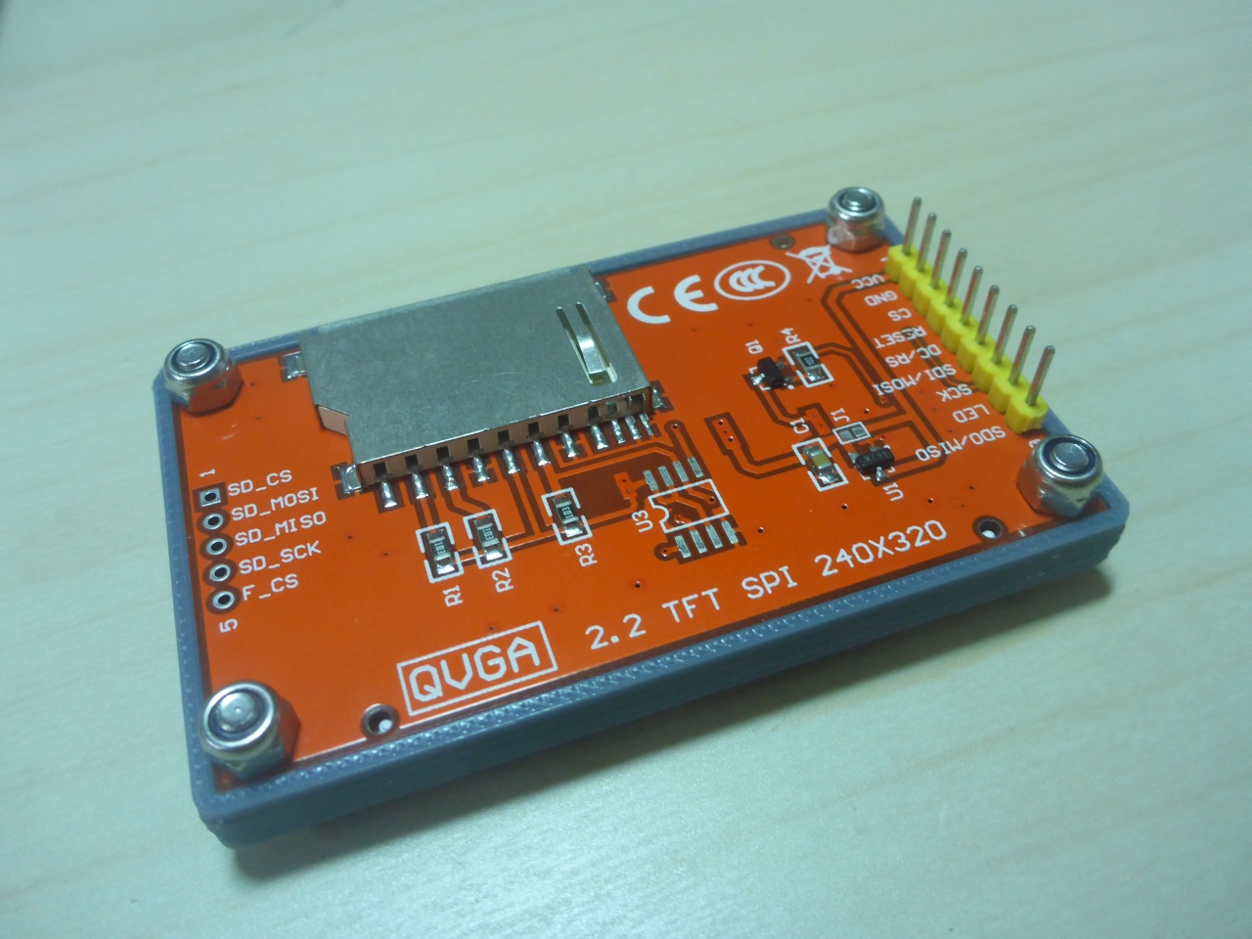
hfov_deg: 61.7
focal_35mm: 29
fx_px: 1049
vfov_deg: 48.2
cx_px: 626
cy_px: 470
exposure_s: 1/20
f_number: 3.4
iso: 400
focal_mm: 5.2
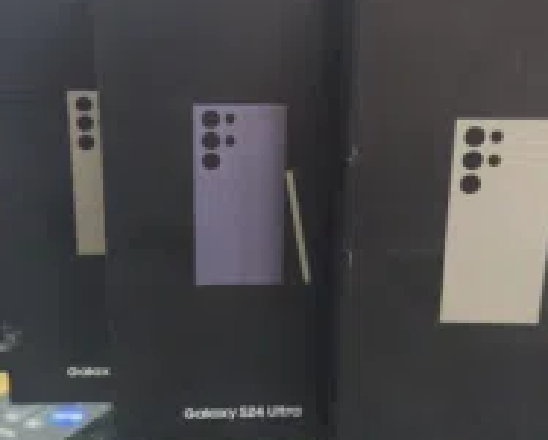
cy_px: 191
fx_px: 779
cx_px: 240
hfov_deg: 38.7
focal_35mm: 48
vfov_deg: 31.5
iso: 400
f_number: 1.8
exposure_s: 1/100
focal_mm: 5.4
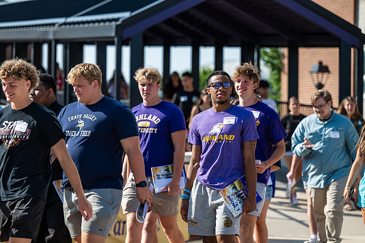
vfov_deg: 9.8
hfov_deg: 14.7
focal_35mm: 140
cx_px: 182
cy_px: 122
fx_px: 1420
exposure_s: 1/640
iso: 80
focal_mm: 140
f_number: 3.5
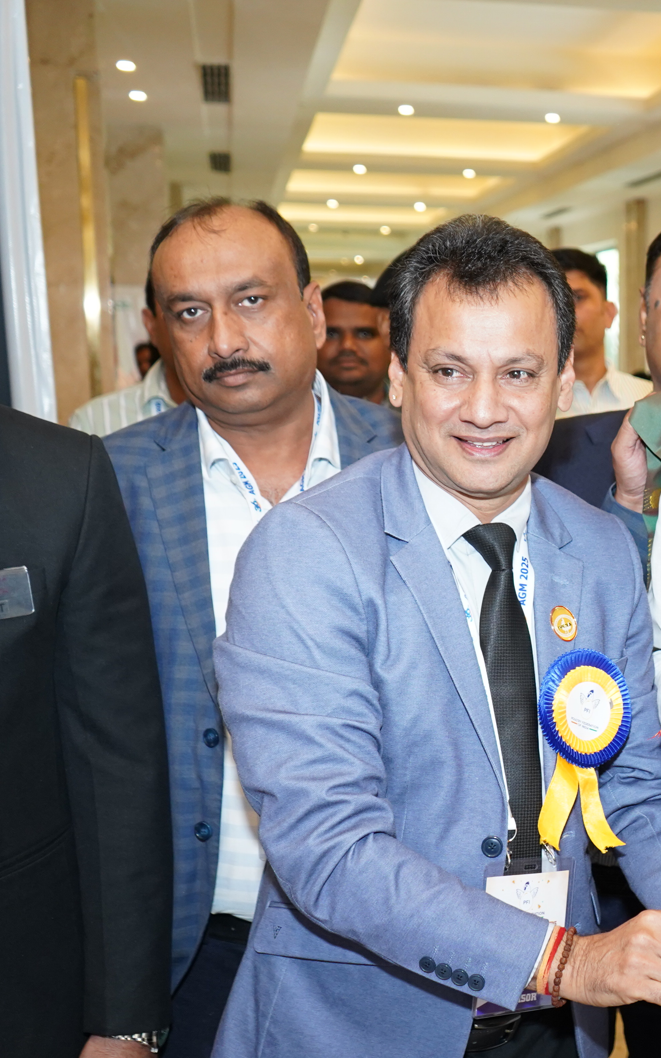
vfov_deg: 37.5
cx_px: 755
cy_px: 593
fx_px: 1556
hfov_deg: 22.4
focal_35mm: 54
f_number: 3.5
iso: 1600
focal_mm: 28
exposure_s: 1/160
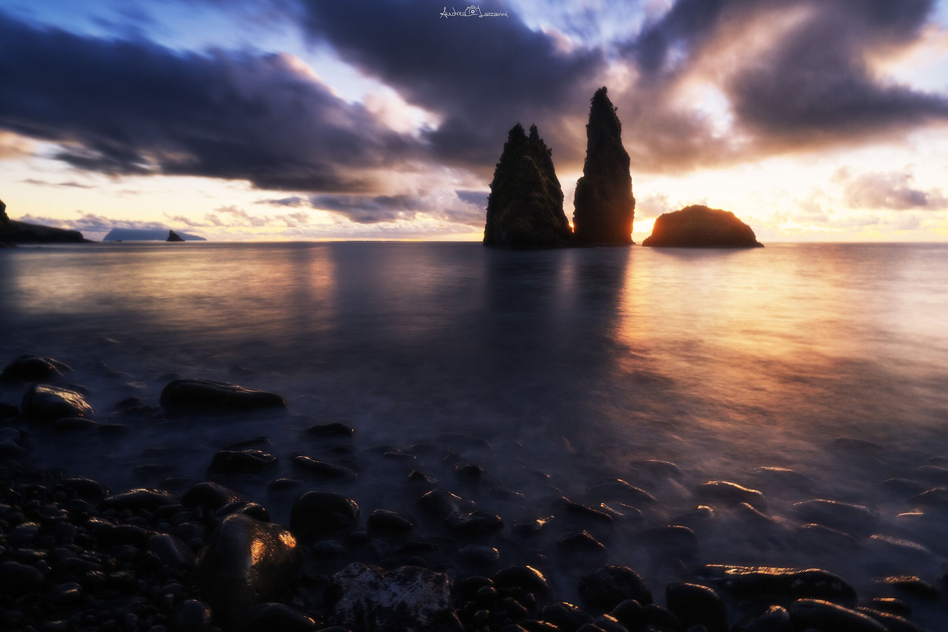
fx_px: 474
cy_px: 316
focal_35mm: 18
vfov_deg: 67.4
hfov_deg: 90.0
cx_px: 474
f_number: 11
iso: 100
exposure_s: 10
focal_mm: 18
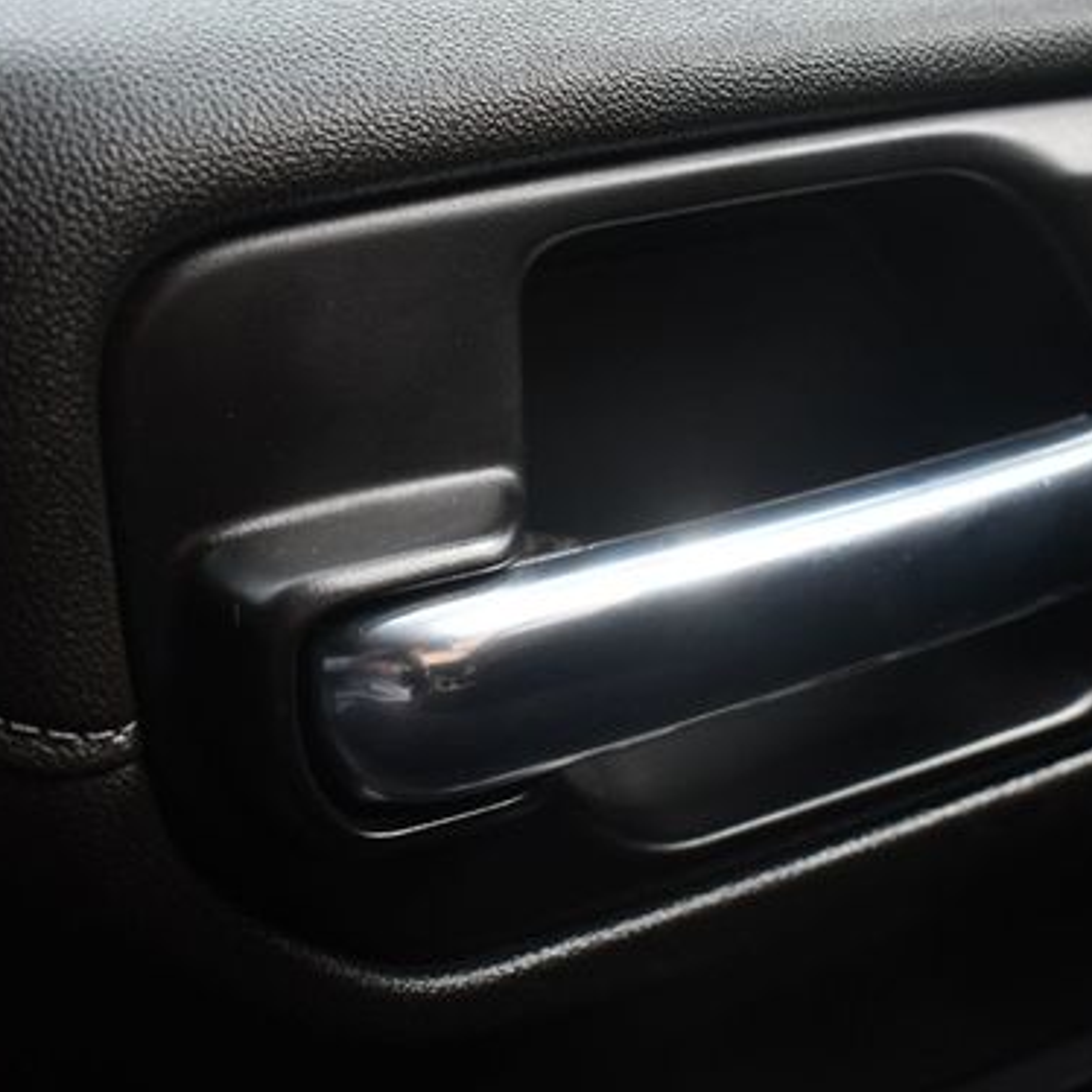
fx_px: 2177
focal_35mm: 61
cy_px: 502
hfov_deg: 28.0
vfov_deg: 28.1
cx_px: 710
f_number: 5
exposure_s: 1/250
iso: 400
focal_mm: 28
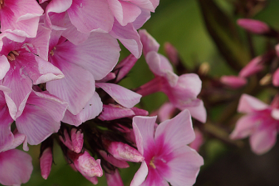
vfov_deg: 3.1
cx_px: -51
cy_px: 36
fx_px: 3388
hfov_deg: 4.7
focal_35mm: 437
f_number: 5.6
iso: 125
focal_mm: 100
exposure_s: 1/160
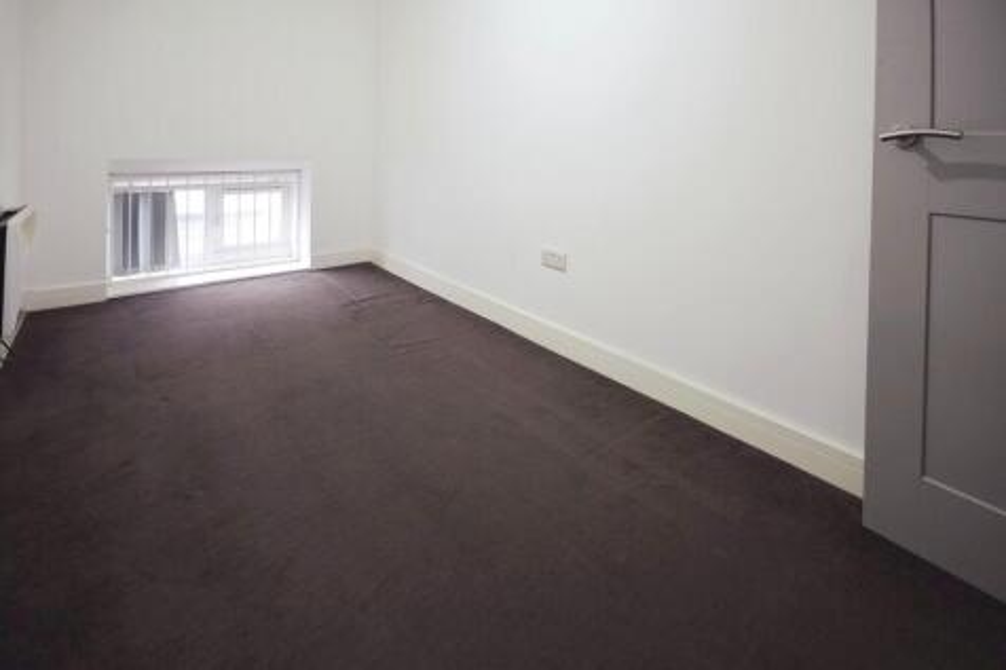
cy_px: 335
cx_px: 503
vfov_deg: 72.0
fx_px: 461
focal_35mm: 16
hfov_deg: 95.0
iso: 200
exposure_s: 1/15
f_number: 4.2
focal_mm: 11
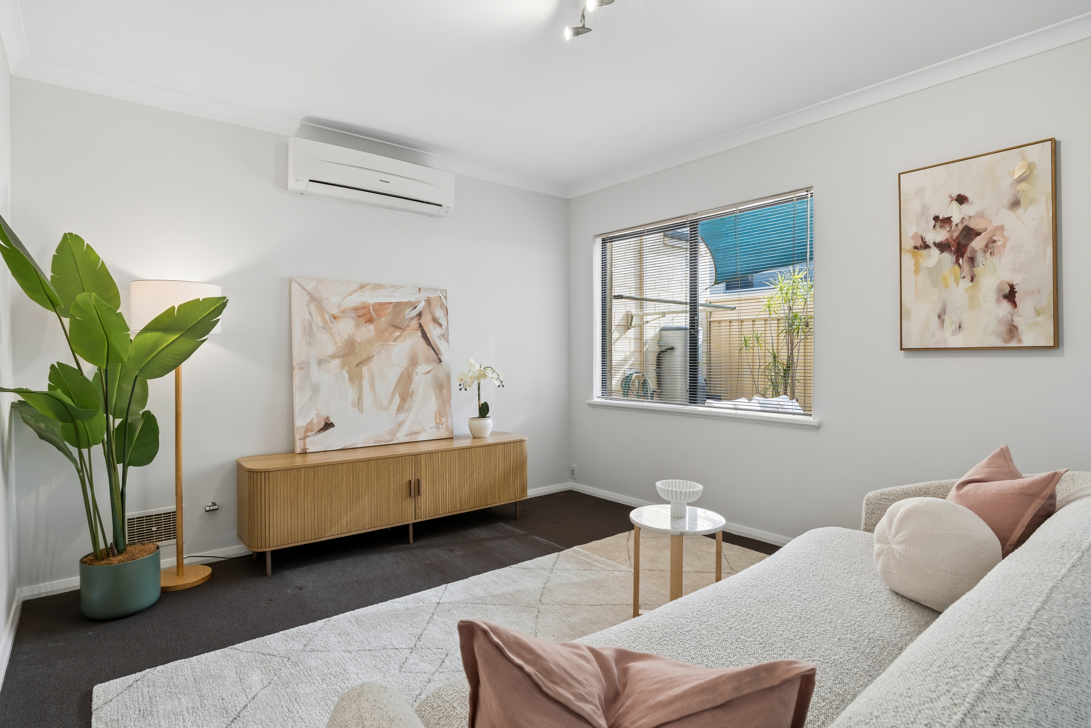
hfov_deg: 88.4
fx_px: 561
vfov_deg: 65.9
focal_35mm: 18
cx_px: 546
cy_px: 364
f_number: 8
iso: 800
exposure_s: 1/30
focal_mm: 18.5
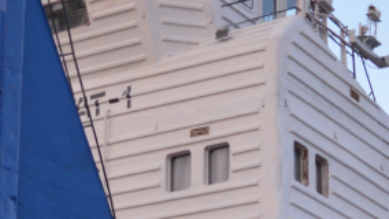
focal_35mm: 144
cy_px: 288
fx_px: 1486
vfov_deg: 8.3
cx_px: 266
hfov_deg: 14.9
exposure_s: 1/125
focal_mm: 20
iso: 360
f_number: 5.6
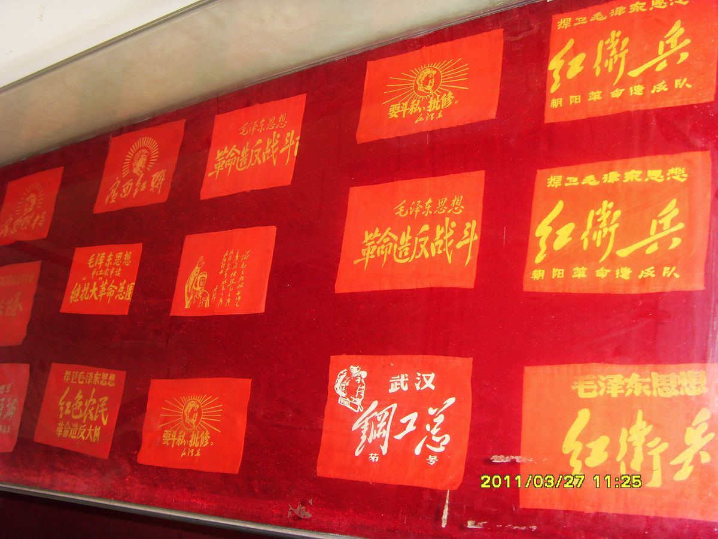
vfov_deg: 36.8
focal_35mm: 39
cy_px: 270
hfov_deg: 47.9
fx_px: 809
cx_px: 359
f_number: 3.5
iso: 120
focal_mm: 6.6
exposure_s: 1/45
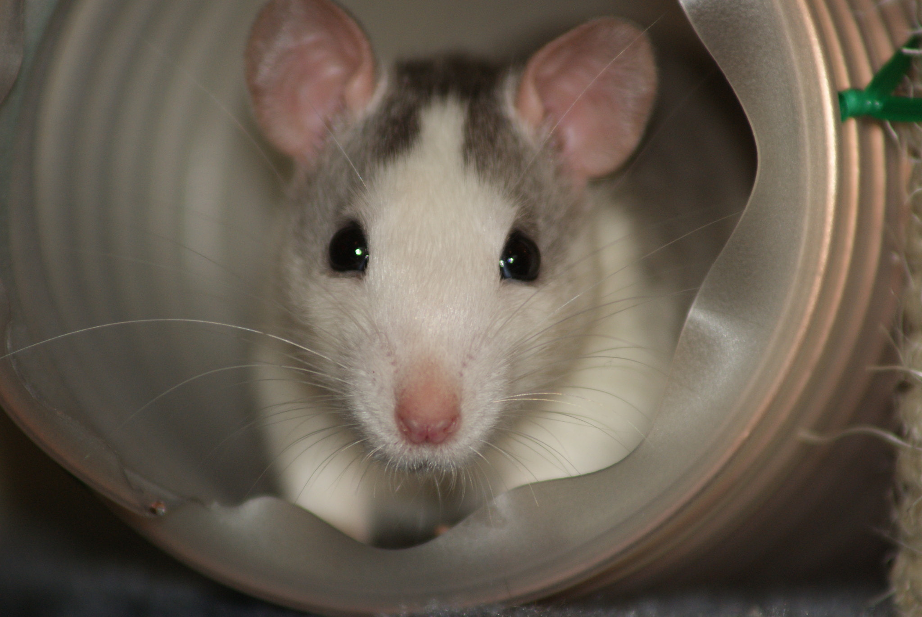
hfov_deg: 4.6
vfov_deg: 3.1
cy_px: 308
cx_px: 461
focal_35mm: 450
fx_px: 11539
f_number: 5.6
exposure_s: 1/125
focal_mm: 300
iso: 400
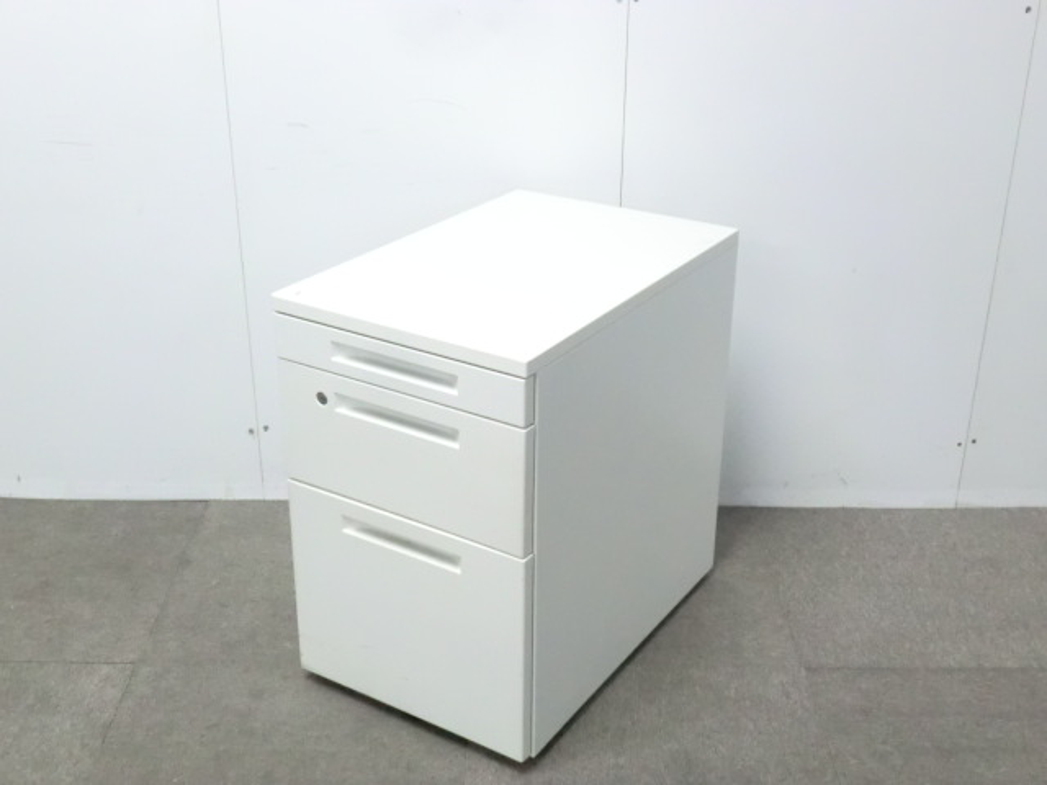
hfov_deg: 42.1
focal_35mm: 45
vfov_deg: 32.2
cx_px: 524
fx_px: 1361
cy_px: 392
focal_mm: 8.2
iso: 800
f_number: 4.3
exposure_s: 1/40
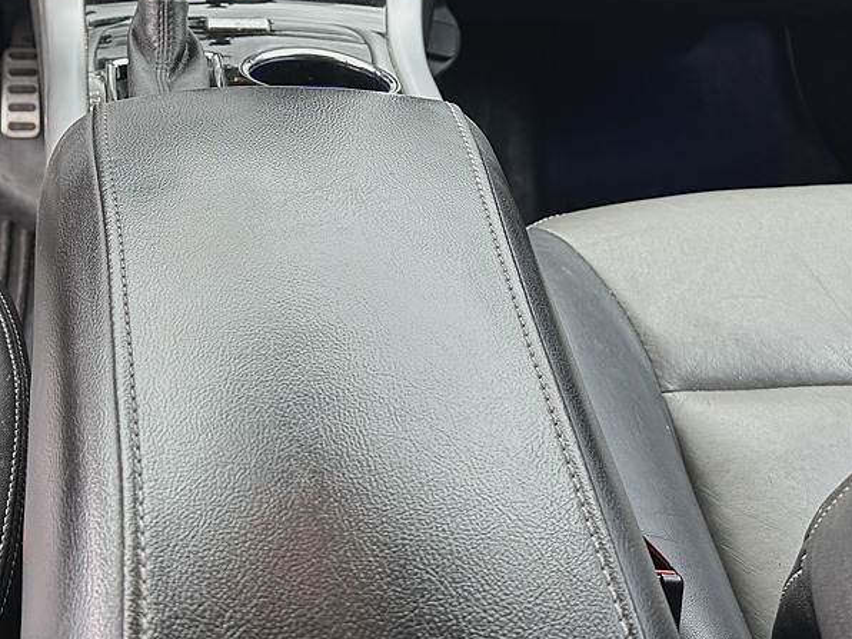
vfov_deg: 24.9
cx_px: 274
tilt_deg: -29.4
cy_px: 157
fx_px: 1428
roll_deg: -2.6
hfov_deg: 32.9
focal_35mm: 58
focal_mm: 6.76
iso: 64
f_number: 1.78
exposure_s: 1/81
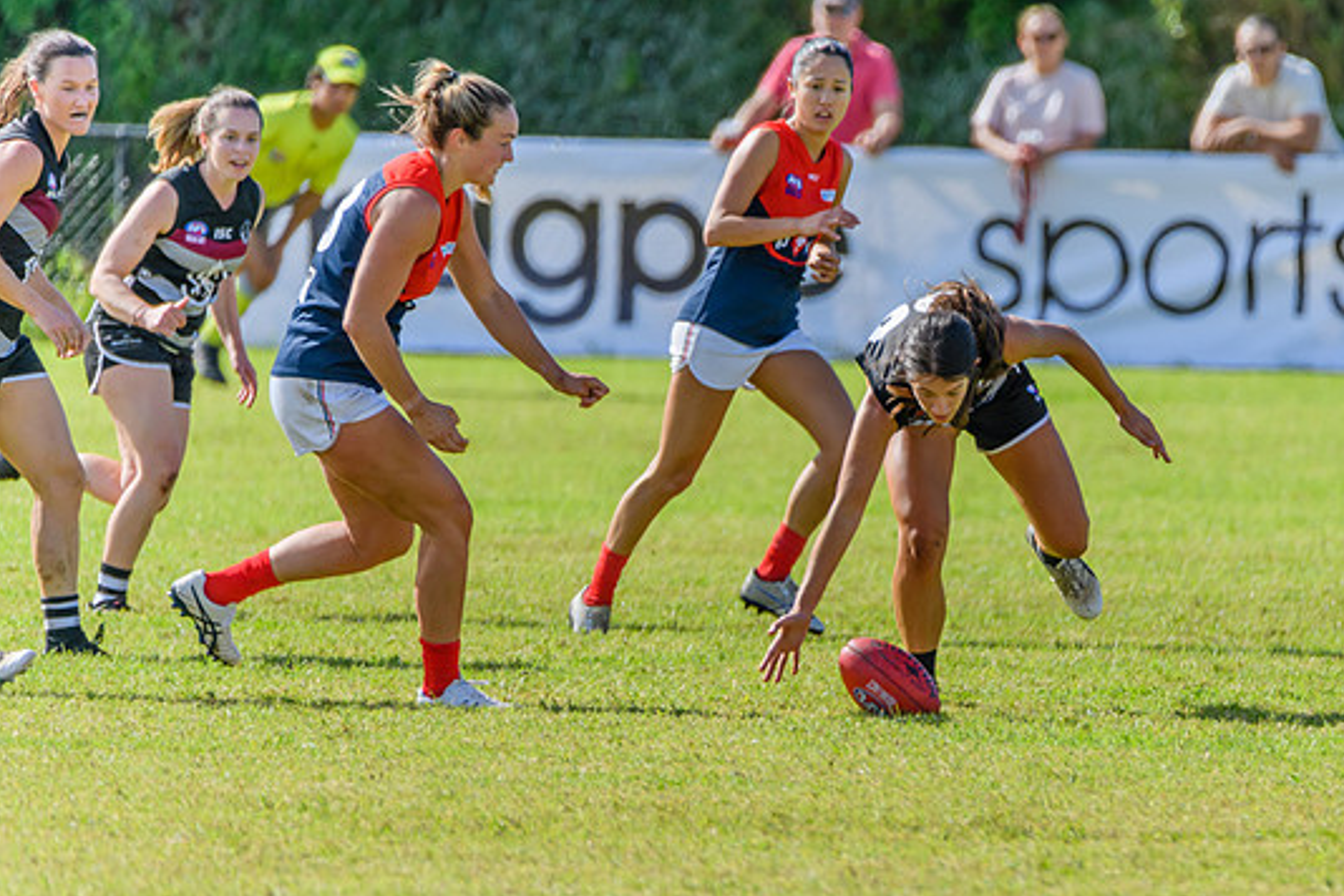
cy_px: 629
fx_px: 31544
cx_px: 944
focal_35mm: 845
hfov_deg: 2.4
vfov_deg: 1.6
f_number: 6.3
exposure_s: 1/2000
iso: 800
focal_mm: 600
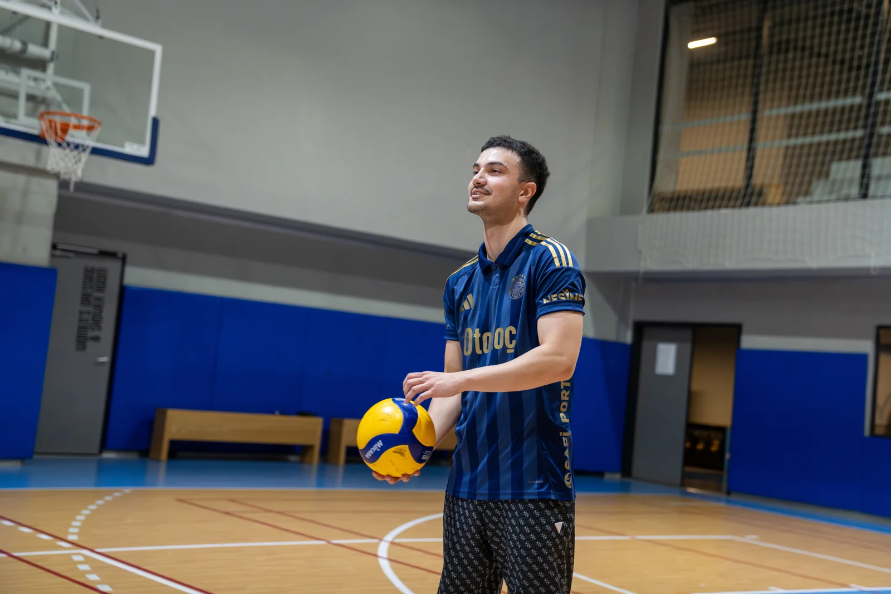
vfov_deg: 27.0
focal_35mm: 50
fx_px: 1238
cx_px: 446
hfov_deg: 39.6
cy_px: 297
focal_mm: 50
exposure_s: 1/250
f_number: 2.8
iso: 5000
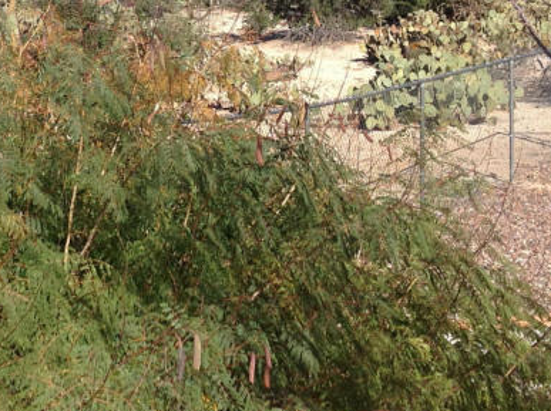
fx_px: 1478
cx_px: 40
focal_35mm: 93
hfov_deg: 20.6
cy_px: -12
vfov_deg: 15.5
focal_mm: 4.28
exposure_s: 1/2016
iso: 50
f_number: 2.4
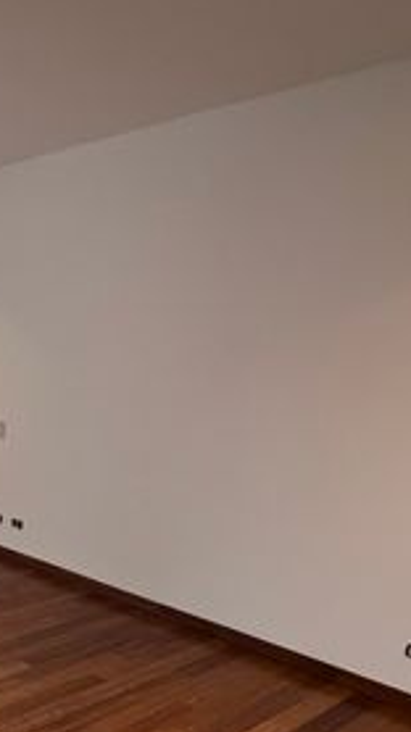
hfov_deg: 30.7
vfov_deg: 56.1
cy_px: 519
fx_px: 660
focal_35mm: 34
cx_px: -46
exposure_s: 1/60
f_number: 1.8
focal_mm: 1.57
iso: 125
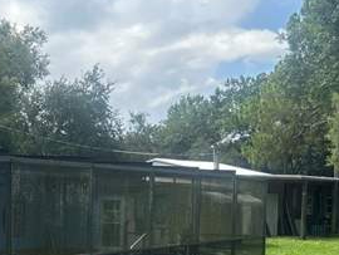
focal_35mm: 77
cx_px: 20
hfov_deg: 24.4
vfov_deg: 18.5
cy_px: 269
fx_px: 755
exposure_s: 1/1377
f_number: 1.5
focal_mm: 5.7
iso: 50
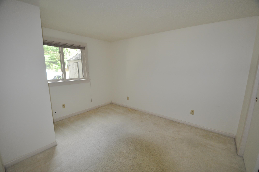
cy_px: 86
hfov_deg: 100.5
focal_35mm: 15
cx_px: 130
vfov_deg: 77.2
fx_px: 108
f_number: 3.5
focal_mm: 10
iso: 720
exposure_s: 1/125
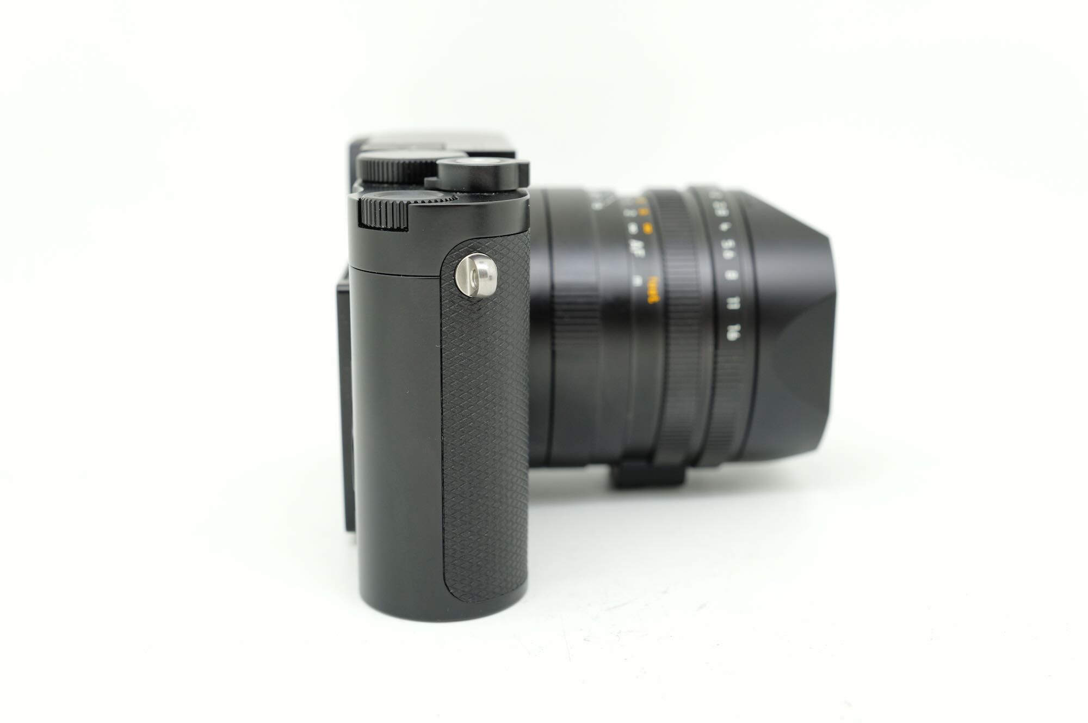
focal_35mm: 43
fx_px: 1298
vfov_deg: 31.1
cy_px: 362
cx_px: 544
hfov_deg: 45.5
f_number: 8
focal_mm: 43
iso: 800
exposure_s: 1/60
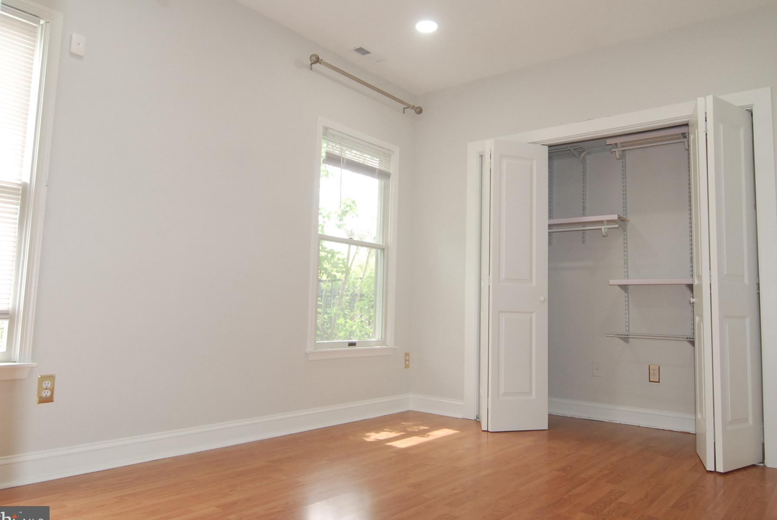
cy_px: 254
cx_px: 379
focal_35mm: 26
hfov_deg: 69.3
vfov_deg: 49.7
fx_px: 562
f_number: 6.3
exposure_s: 1/200
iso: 800
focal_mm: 16
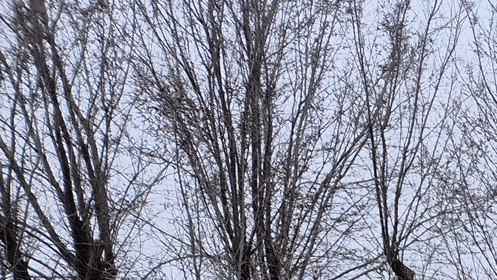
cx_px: 993
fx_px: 1331
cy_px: 678
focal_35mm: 101
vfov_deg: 10.3
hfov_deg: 16.3
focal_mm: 5.4
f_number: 1.8
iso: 25
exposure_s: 1/802
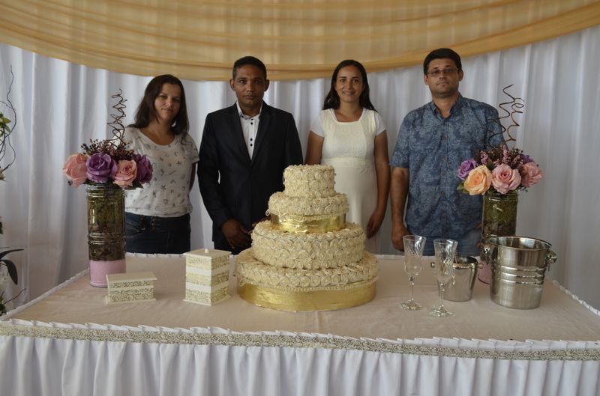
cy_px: 198
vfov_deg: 39.8
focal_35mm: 33
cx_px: 300
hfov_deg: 57.3
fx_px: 549
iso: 360
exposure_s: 1/125
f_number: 5.6
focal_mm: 22
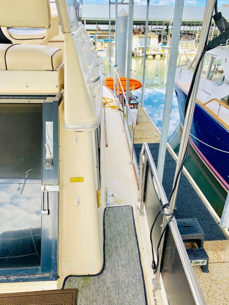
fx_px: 229
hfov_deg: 53.1
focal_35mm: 26
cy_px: 152
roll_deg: -0.4
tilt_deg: -25.8
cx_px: 114
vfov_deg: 67.3
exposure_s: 1/478
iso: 25
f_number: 1.8
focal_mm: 4.25
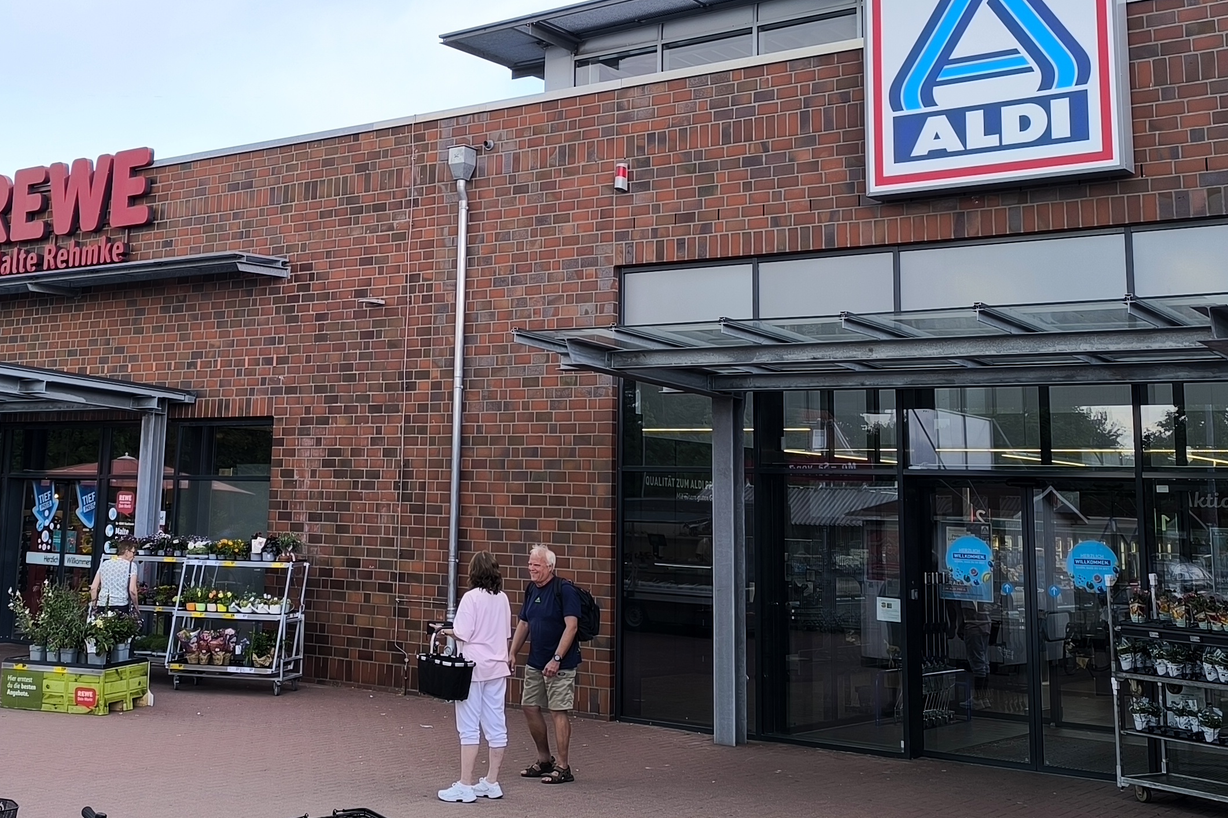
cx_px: 459
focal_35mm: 46
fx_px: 1569
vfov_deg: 28.9
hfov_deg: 42.4
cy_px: 226
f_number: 1.65
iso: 50
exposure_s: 1/132
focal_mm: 6.14
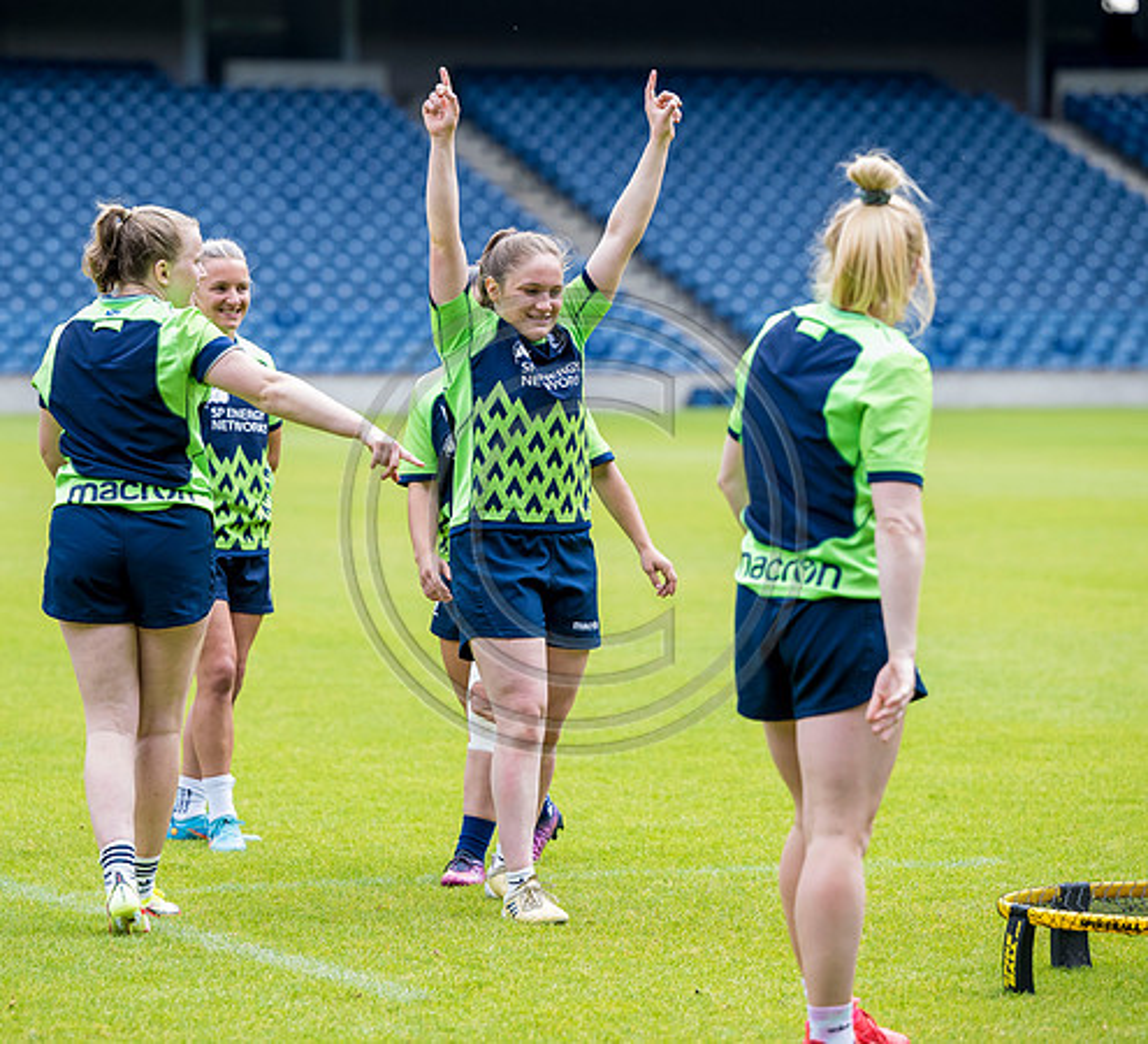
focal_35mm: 189
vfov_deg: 8.8
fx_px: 6765
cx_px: 500
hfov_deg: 9.7
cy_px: 491
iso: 800
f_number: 3.2
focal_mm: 135
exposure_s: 1/1250
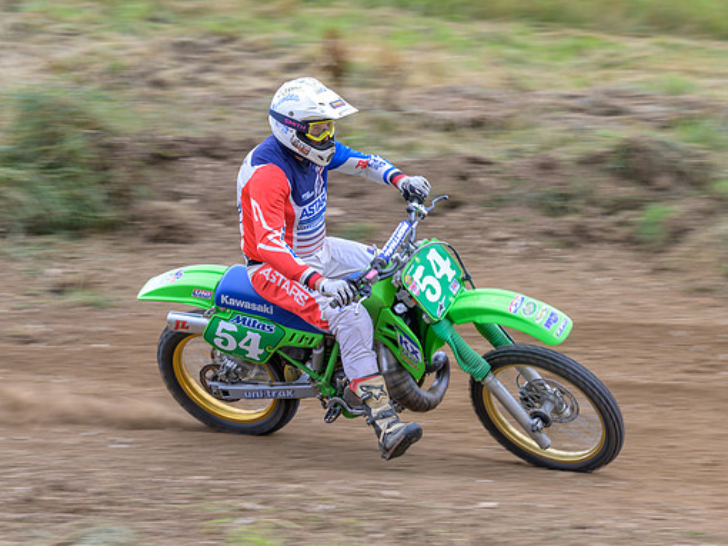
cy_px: 296
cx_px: 381
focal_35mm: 110
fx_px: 2312
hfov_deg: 17.9
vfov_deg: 13.4
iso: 64
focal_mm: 86
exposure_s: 1/100
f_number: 5
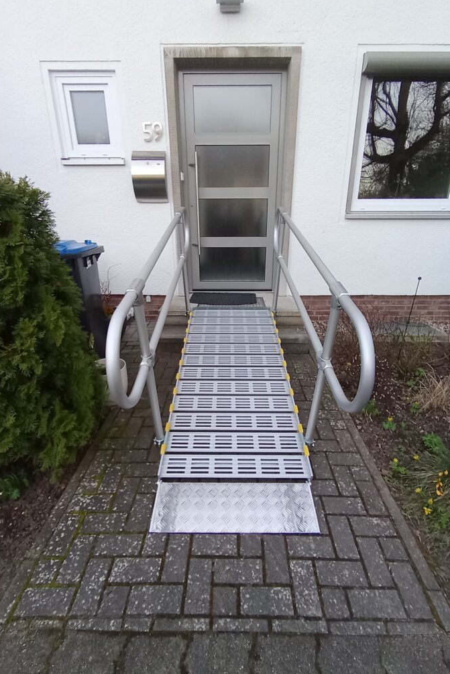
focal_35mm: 18
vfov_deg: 90.0
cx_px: 228
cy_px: 335
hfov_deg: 67.4
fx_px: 337
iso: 302
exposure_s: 1/100
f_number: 2.2
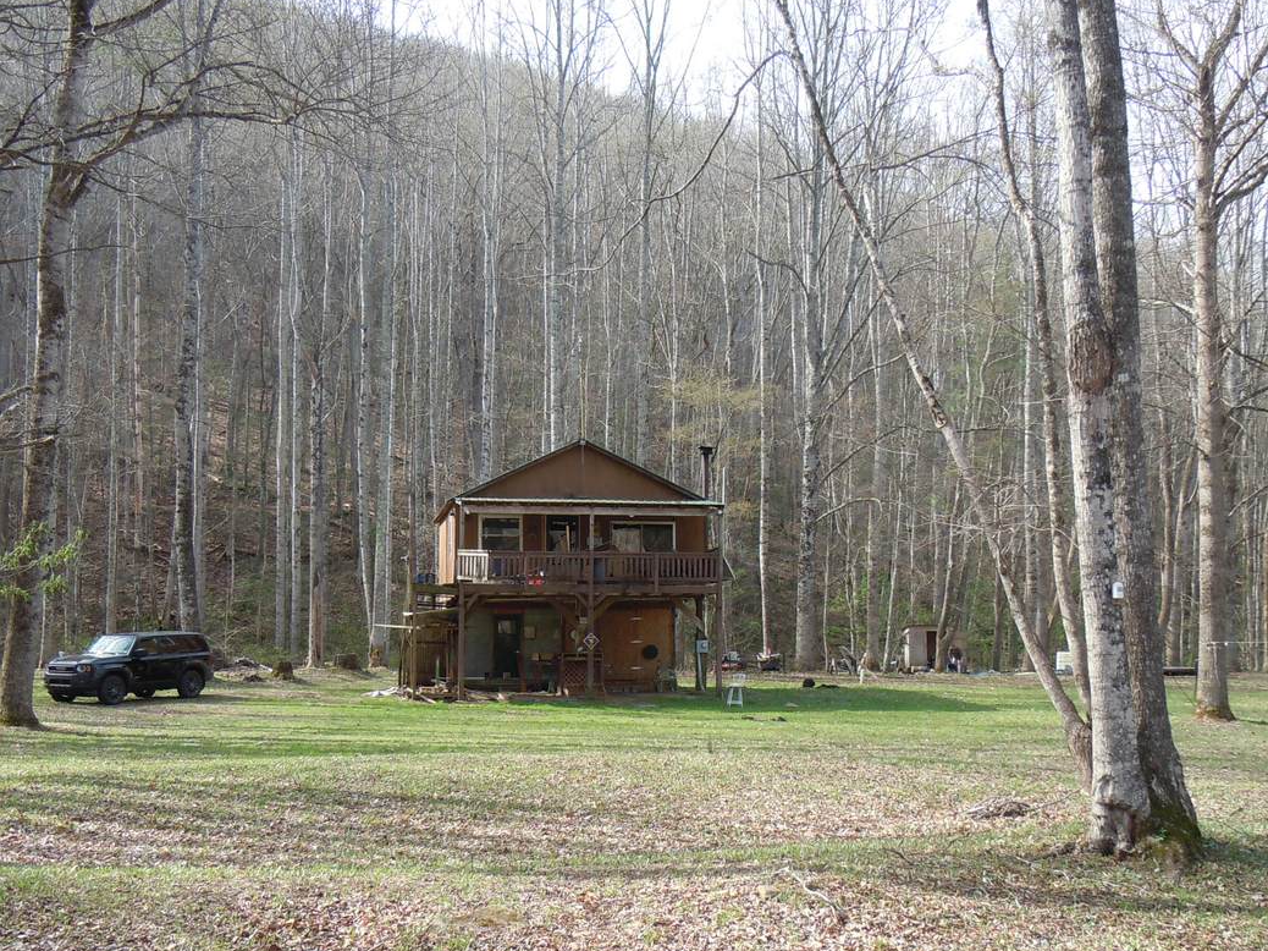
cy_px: 575
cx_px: 605
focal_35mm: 37
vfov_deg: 38.5
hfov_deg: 50.1
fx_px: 1355
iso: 100
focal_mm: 5.4
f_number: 3.5
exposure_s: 1/160
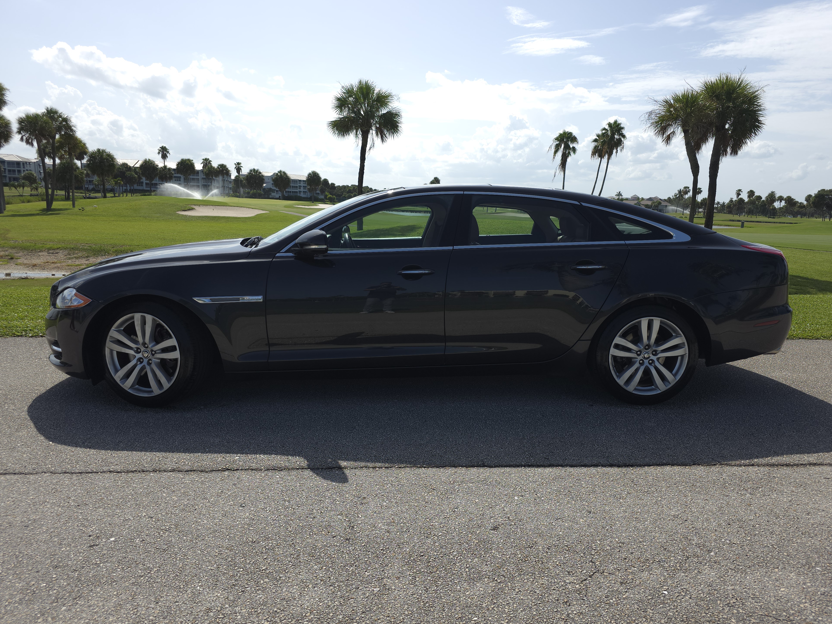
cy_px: 314
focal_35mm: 24
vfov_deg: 56.8
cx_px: 423
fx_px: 577
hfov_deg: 71.6
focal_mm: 6.3
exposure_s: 1/624
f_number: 1.7
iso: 12
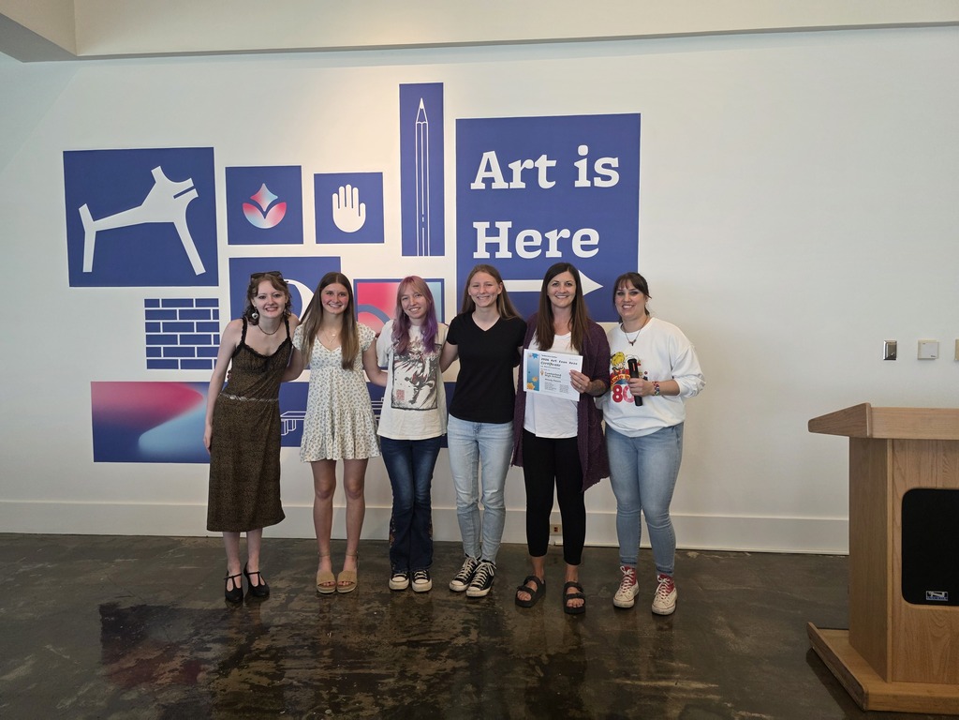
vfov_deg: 58.9
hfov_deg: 73.9
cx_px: 480
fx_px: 637
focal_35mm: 23
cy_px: 360
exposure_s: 1/120
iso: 250
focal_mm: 6.3
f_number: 1.7
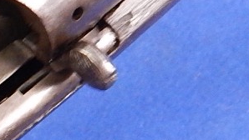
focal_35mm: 103
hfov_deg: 16.5
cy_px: 143
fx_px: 680
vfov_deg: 11.6
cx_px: -230
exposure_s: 1/8
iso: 400
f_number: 3
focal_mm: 4
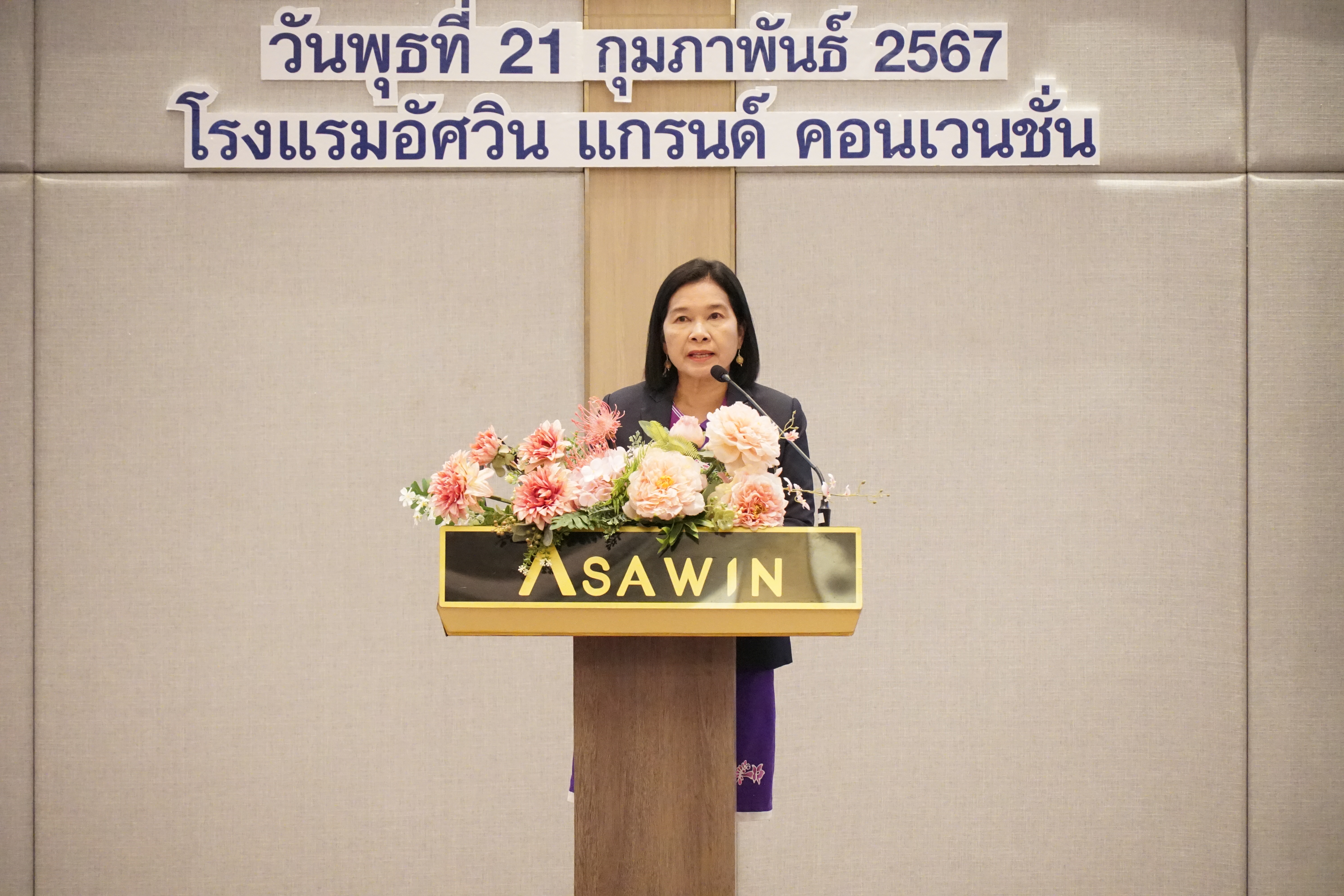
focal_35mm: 202
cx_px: 672
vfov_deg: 6.8
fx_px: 7559
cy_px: 448
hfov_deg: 10.2
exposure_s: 1/100
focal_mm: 135
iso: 8000
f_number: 5.6
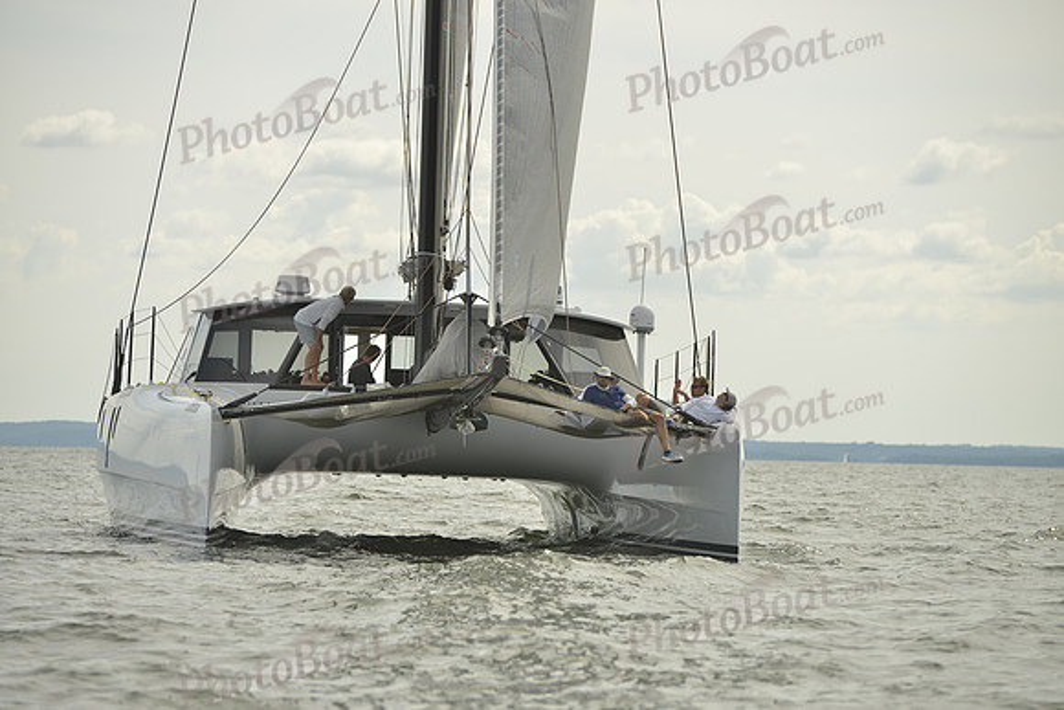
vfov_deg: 6.9
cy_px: 355
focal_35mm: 200
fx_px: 5912
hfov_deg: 10.3
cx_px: 532
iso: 200
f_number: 7.1
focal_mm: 200
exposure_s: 1/1000
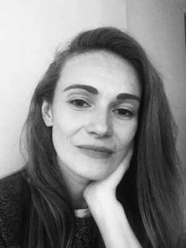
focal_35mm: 31
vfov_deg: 58.4
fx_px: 222
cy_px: 124
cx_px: 93
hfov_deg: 45.4
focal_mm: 2.15
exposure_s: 1/17
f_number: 2.4
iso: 500
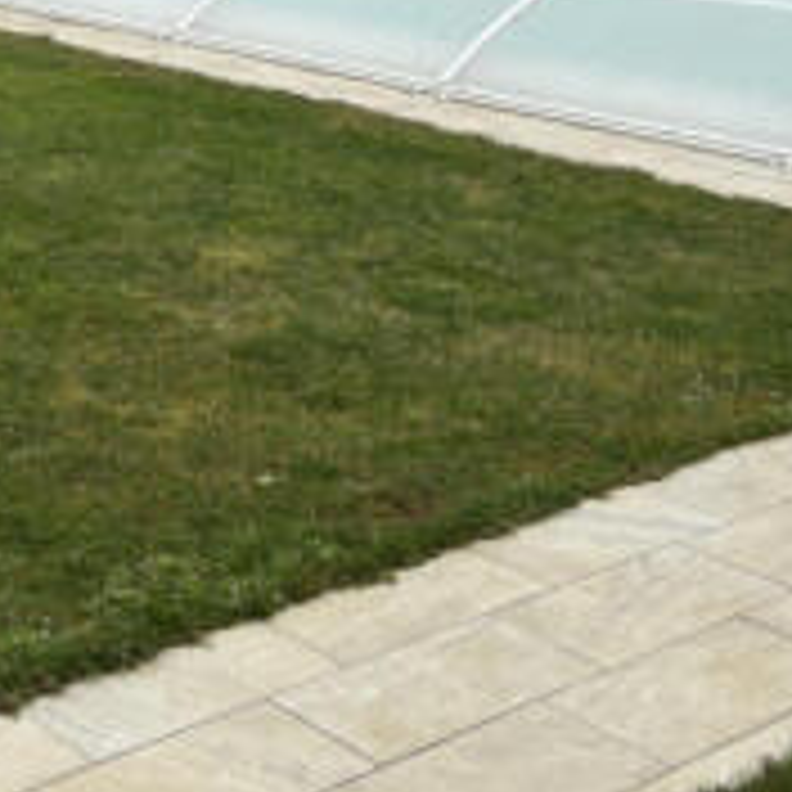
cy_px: -164
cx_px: 65
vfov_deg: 21.2
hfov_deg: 22.2
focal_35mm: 76
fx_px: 1967
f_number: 1.5
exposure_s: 1/3257
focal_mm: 5.7
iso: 50
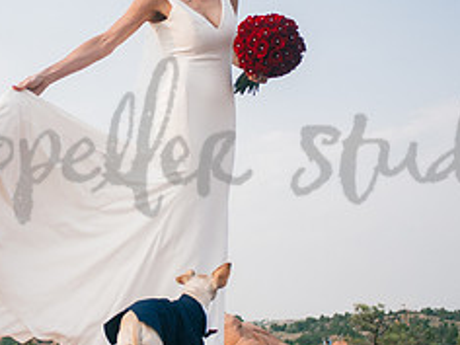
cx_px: 68
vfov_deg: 22.2
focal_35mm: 66
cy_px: 140
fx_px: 877
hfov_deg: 28.5
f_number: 3.5
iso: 2000
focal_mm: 28
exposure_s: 1/8000
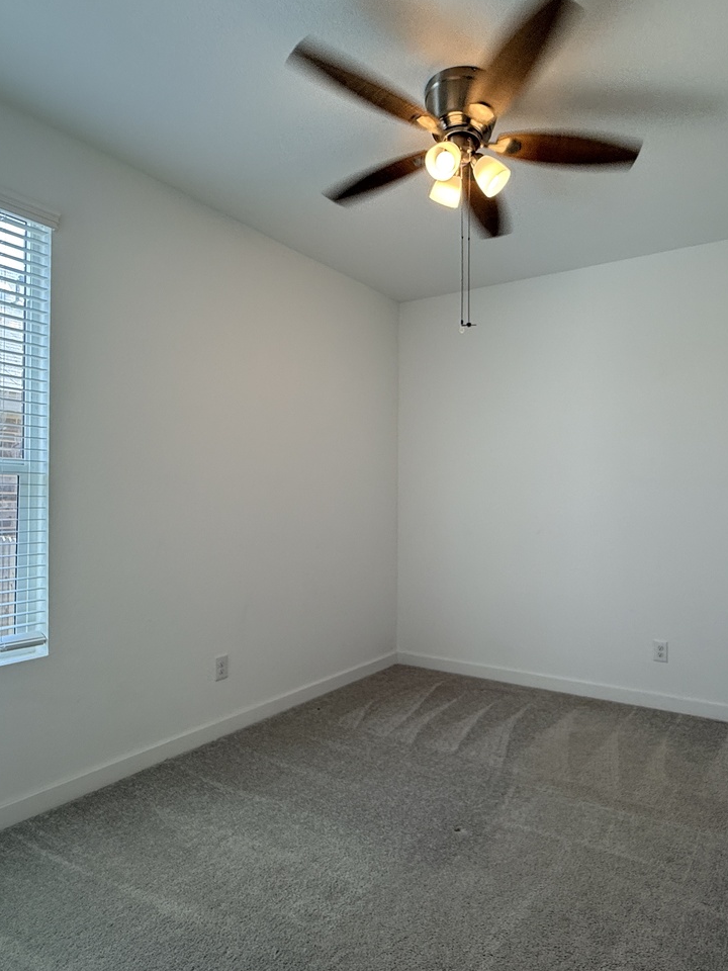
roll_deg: +0.4
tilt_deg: +1.7
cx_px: 450
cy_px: 493
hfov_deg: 62.7
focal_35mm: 21
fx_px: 589
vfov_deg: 79.0
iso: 80
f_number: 2.2
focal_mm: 2.22
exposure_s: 1/120
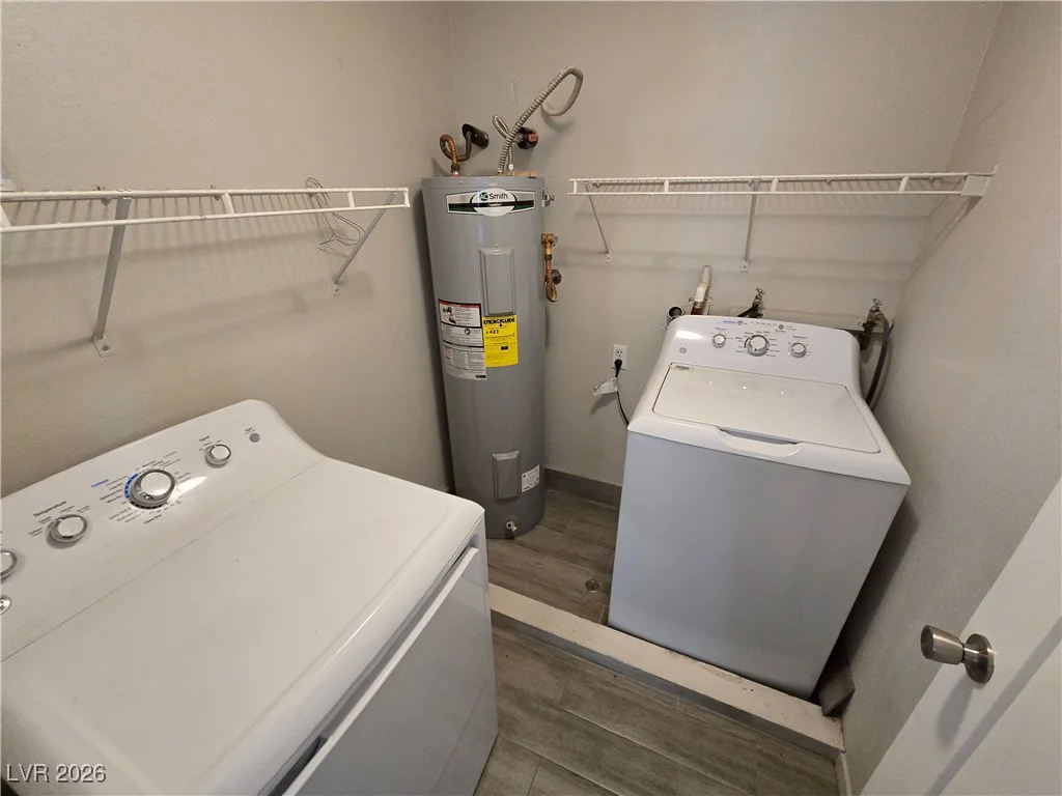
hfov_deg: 106.2
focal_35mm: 13
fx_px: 399
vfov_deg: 89.9
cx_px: 531
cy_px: 398
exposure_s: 1/60
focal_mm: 2.2
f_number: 2.2
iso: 640
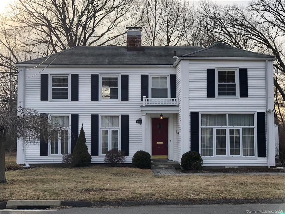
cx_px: 142
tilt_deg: +4.3
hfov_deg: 33.8
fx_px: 469
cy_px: 107
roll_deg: +0.0
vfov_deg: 25.7
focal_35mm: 57
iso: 20
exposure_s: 1/326
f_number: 2.8
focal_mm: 6.6
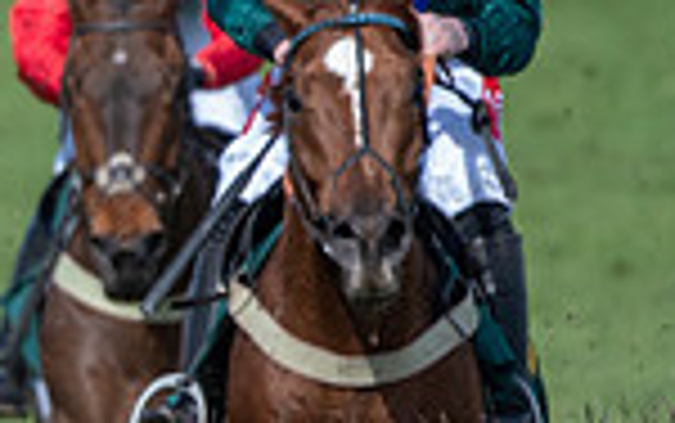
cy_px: 511
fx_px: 34905
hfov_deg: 1.1
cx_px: -590
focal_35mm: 1896
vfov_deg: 0.7
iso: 500
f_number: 5.6
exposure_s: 1/1600
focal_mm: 320
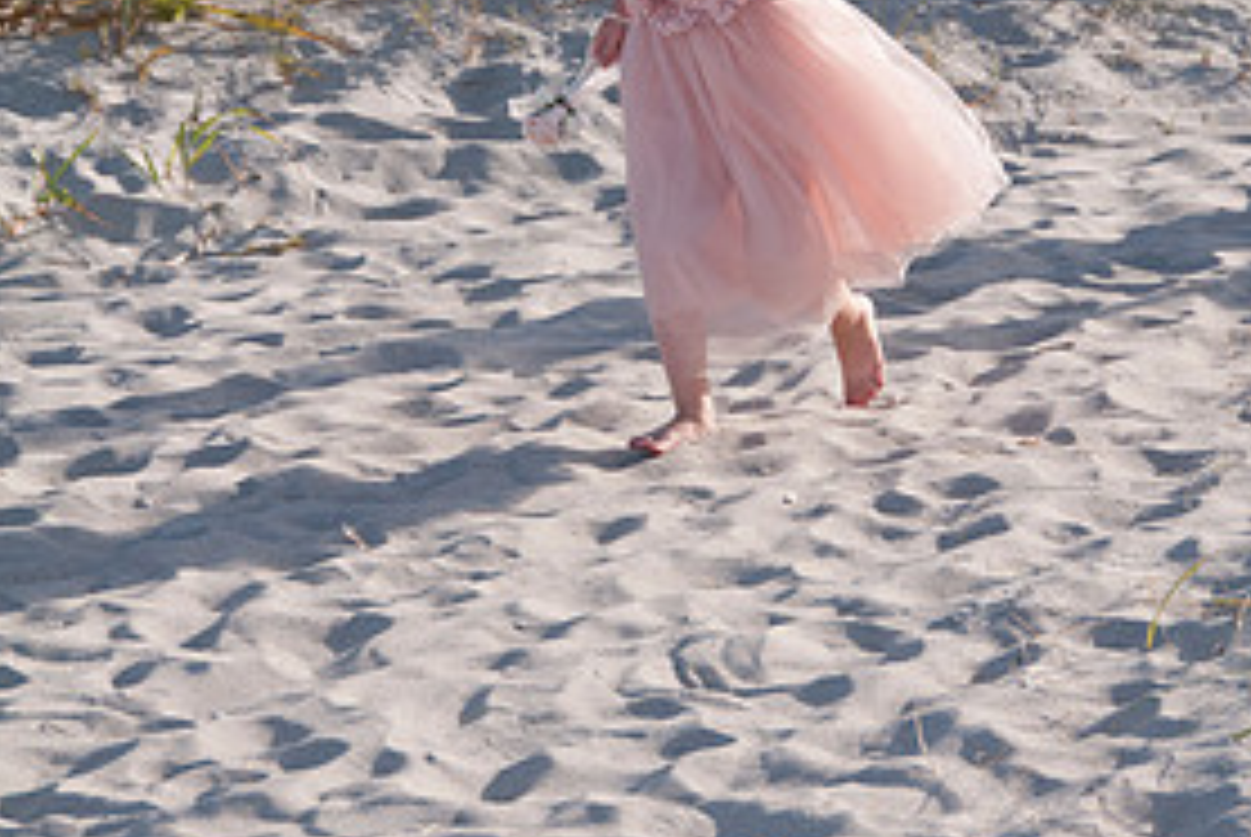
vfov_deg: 6.3
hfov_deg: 9.4
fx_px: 7583
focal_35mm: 218
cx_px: 668
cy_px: 112
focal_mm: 90
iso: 100
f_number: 9
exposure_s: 1/250
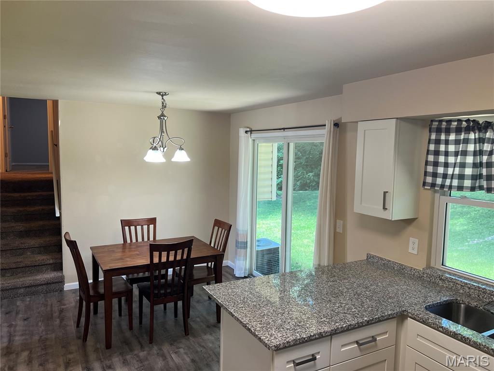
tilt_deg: -5.1
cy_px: 186
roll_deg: -1.5
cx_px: 247
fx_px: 371
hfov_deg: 67.3
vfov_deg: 53.1
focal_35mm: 26
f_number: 1.5
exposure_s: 1/60
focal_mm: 5.7
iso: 80
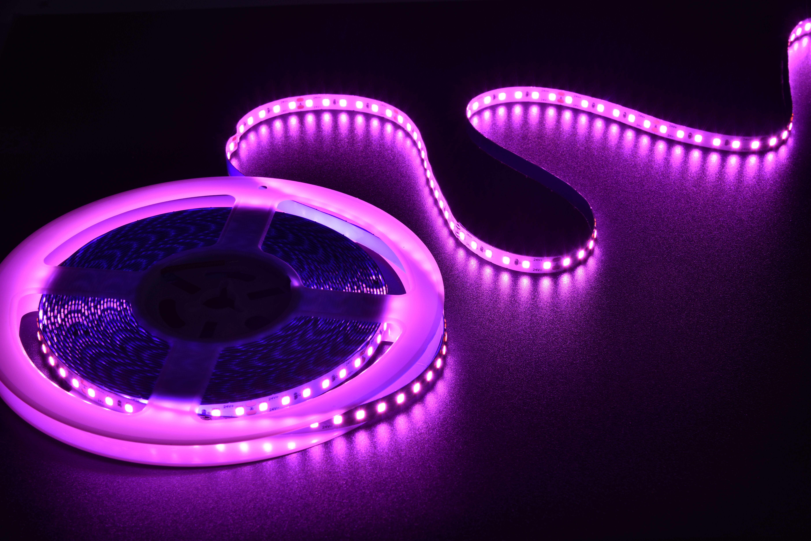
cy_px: 270
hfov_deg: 28.8
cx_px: 406
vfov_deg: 19.5
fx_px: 1577
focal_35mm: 70
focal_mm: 70
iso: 64
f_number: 16
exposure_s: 1/15
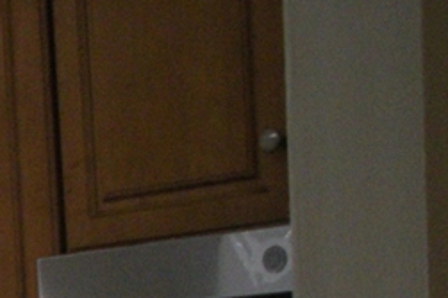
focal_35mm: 153
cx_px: -441
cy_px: 584
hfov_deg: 12.0
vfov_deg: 8.5
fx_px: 1903
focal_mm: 6.3
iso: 290
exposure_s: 1/57.6
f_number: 3.5
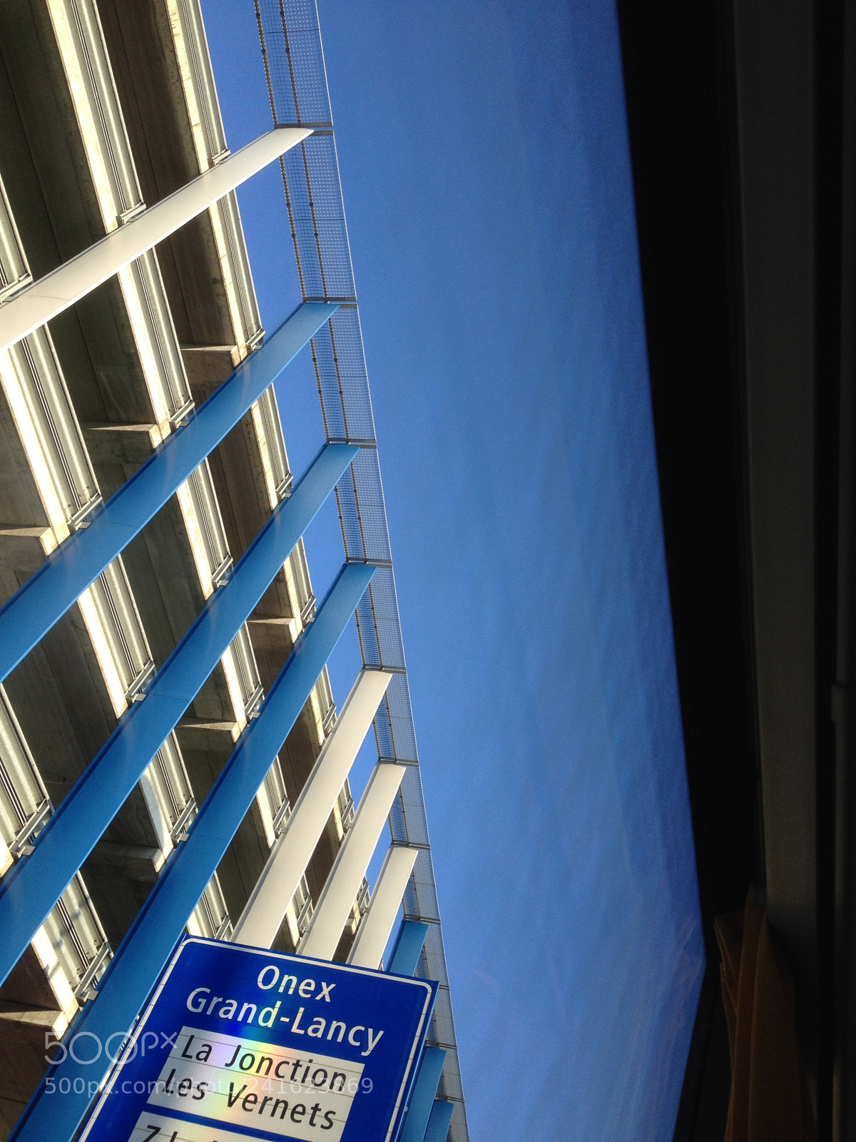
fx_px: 1154
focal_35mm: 35
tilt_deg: +53.1
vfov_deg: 52.6
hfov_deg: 40.7
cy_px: 571
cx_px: 428
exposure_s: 1/189
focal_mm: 4.28
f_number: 2.4
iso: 50
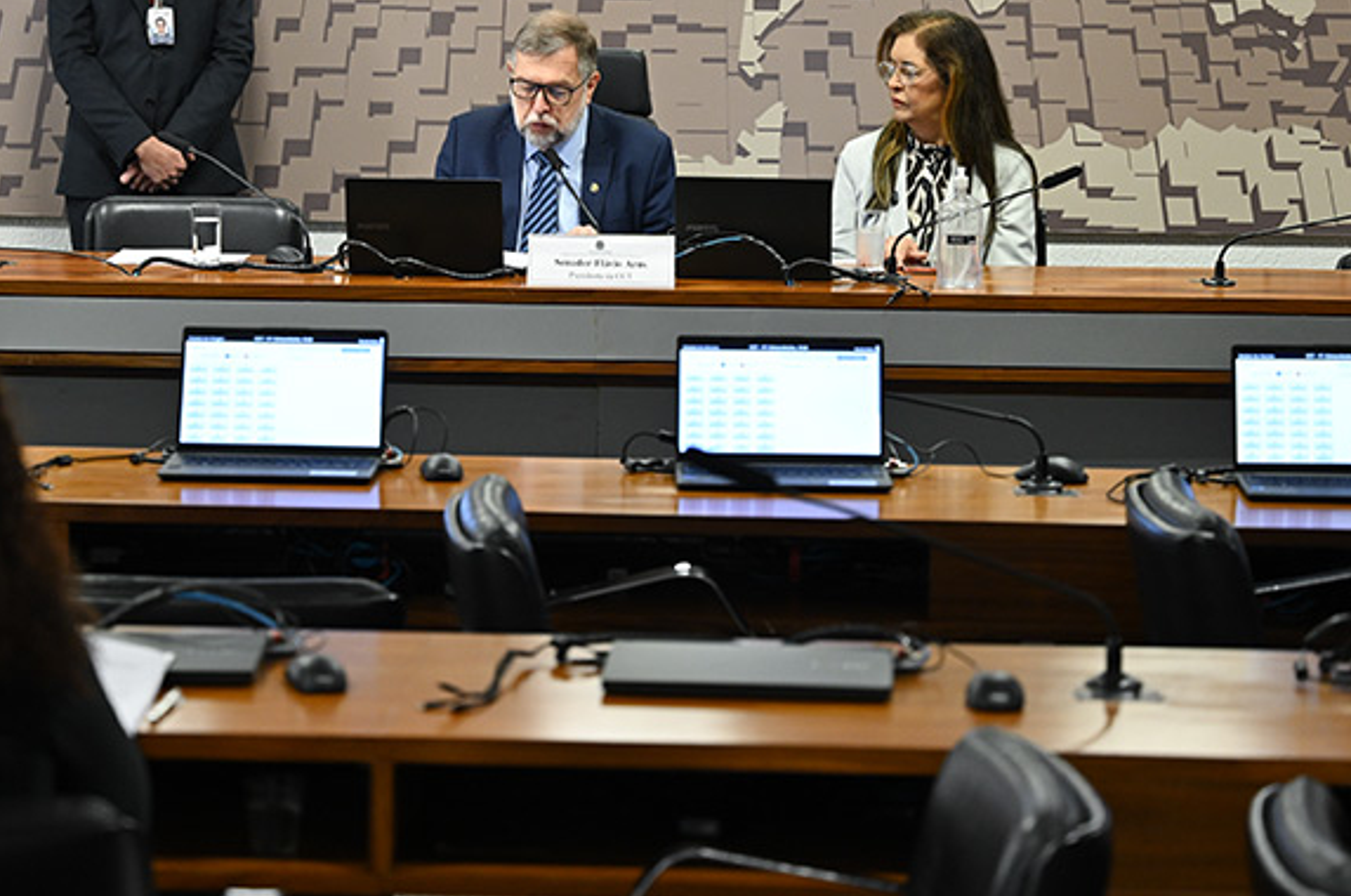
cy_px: 285
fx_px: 3934
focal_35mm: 105
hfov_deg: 19.5
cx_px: 592
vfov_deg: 13.0
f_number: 2.8
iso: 1600
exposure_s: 1/200
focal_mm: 70
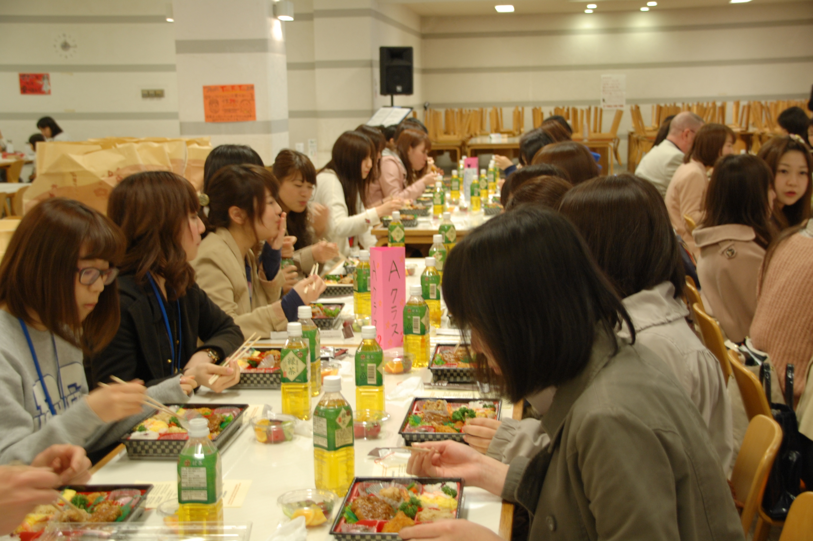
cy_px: 270
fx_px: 1218
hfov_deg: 36.9
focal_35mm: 54
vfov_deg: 25.0
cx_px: 406
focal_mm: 36
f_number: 4.5
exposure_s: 1/10
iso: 400
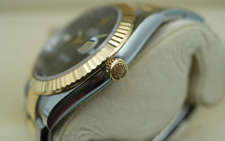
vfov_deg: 29.8
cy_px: 65
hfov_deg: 46.2
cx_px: 107
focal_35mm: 43
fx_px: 264
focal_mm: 35
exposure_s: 1/250
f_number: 5
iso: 400
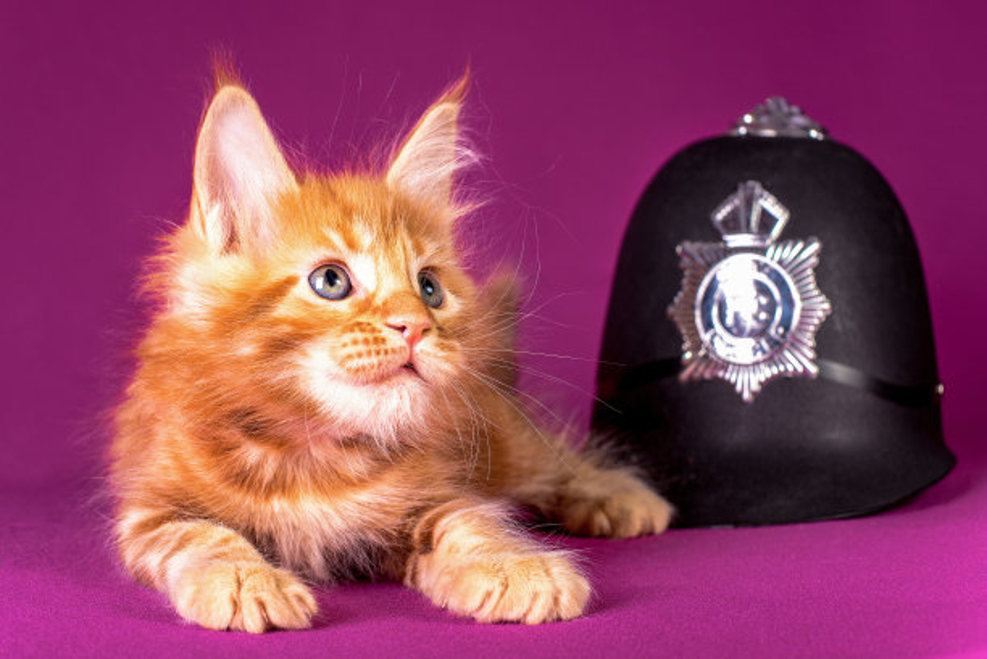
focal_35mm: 50
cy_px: 330
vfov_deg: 27.0
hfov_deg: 39.6
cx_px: 494
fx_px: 1372
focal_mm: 50
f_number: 9
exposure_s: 1/200
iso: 100
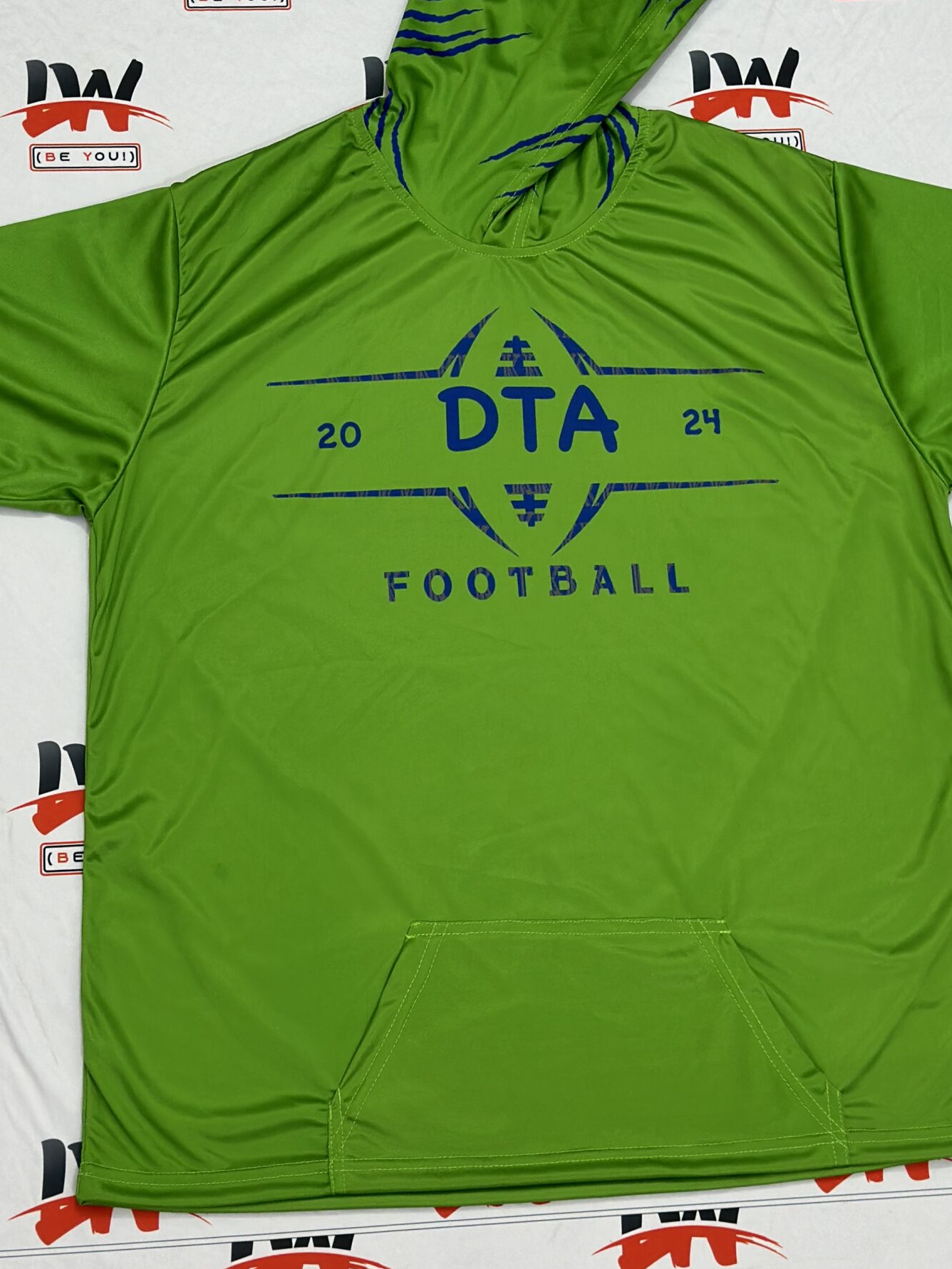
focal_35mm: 69
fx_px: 2530
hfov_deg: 21.3
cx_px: 502
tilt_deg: -68.5
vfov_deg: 28.1
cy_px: 515
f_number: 1.78
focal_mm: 6.86
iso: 100
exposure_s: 1/50
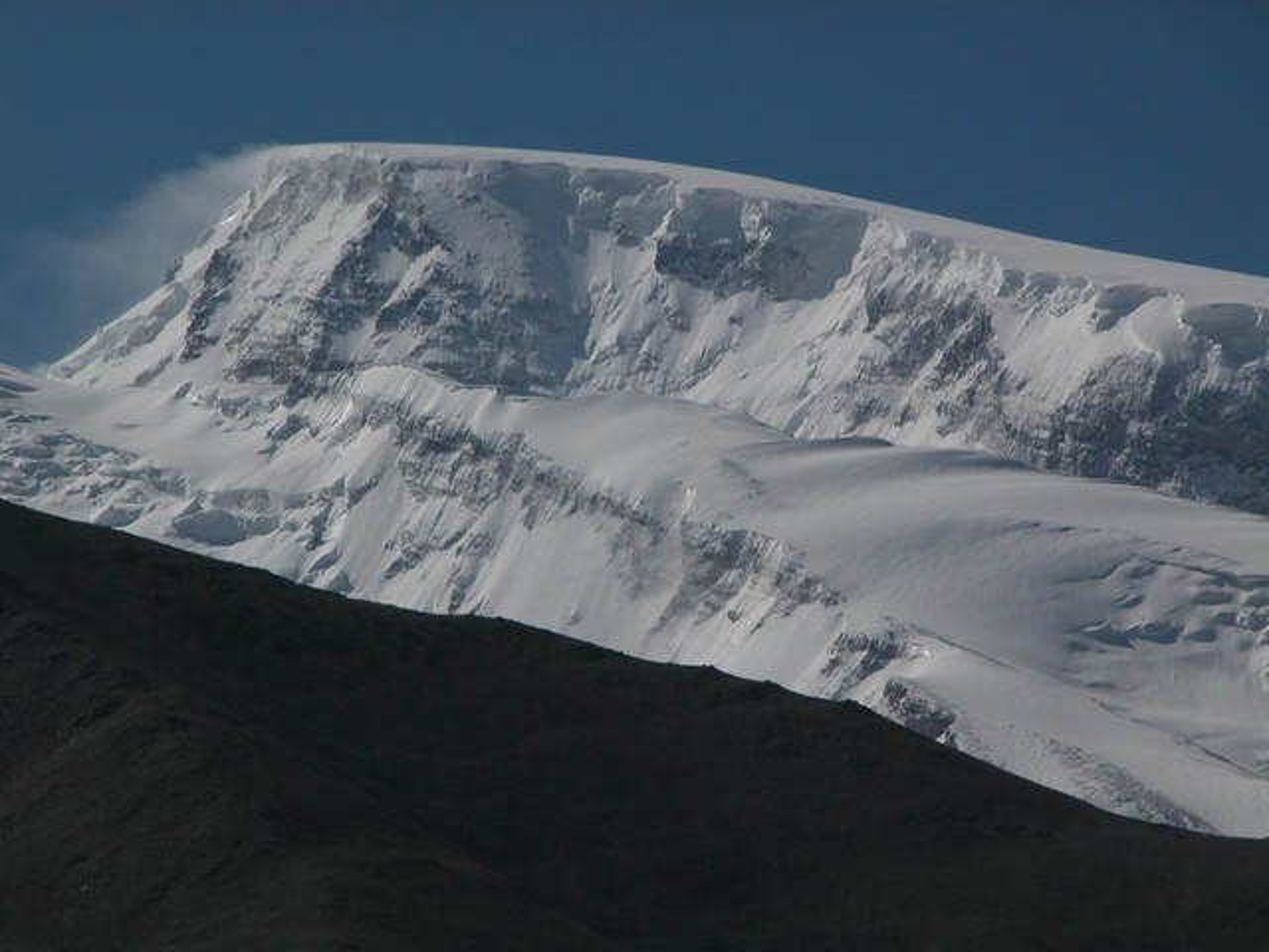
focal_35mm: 280
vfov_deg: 5.3
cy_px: 476
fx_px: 10265
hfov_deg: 7.1
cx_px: 634
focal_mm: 71.2
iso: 100
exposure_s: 1/1634
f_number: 7.4
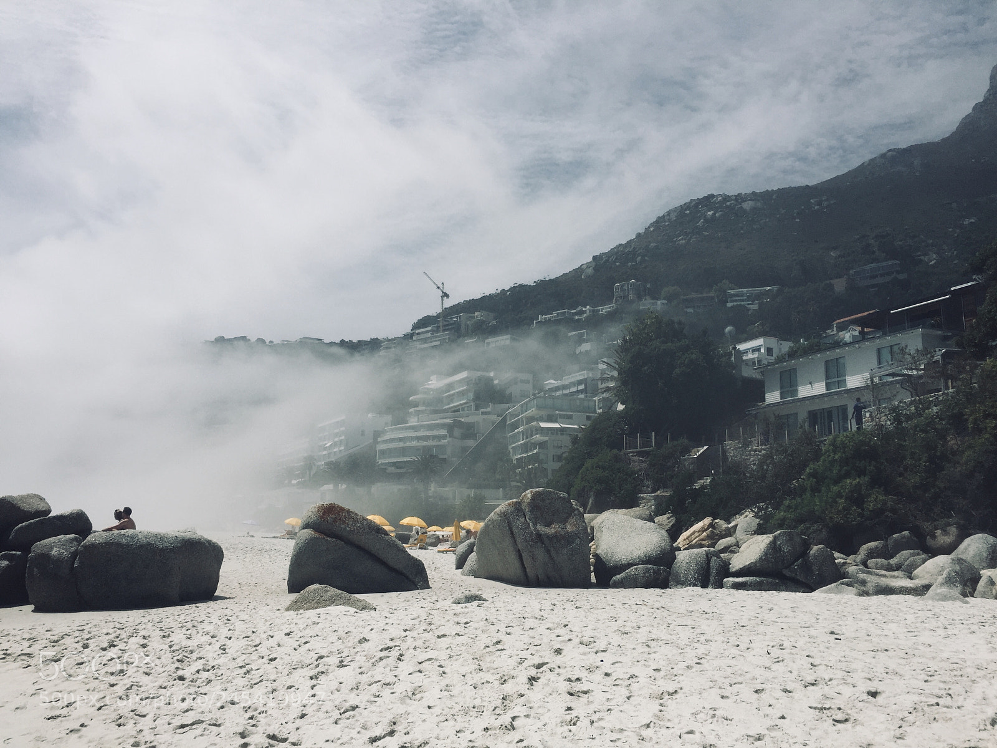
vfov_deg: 48.2
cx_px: 498
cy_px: 374
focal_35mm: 29
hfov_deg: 61.7
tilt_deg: +13.5
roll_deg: -1.0
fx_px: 835
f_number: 2.2
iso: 32
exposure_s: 1/6623
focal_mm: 4.15
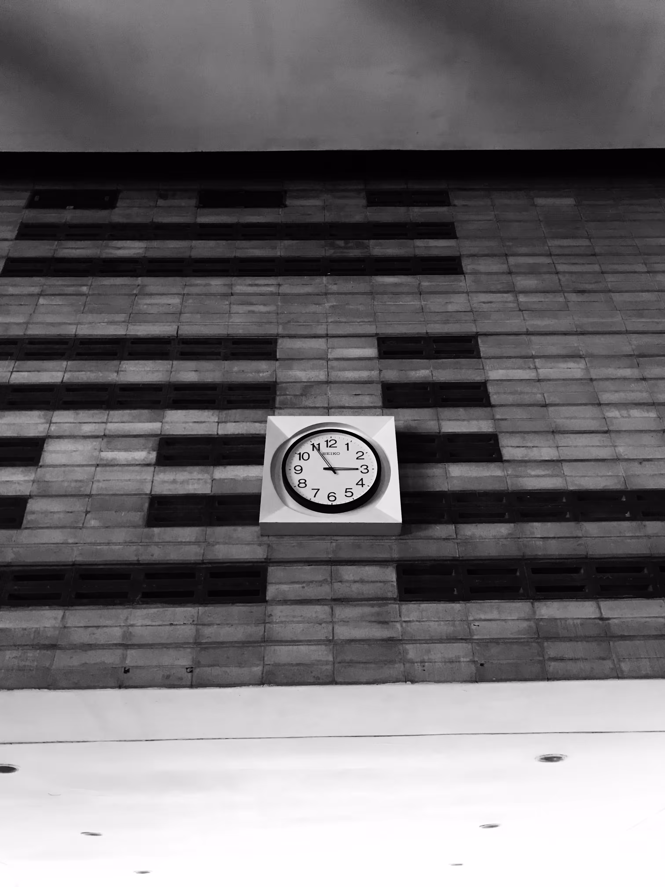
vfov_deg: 63.4
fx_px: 717
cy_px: 444
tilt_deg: +39.0
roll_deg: -0.5
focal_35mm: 28
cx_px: 332
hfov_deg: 49.7
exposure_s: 1/8
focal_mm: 3.99
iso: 100
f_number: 1.8
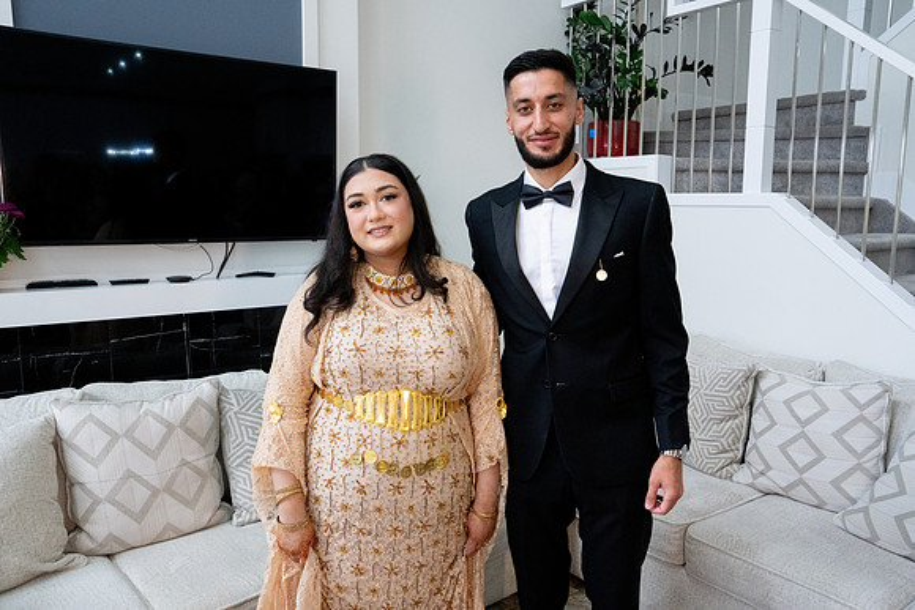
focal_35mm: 28
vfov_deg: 46.4
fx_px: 712
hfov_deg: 65.5
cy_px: 305
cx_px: 458
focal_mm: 28
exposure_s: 1/160
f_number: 10
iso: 6400
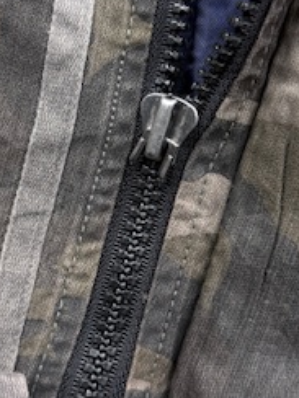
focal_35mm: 63
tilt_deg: -67.0
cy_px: 175
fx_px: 726
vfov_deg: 30.7
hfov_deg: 23.3
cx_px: 126
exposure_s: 1/100
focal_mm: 6.76
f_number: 1.78
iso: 200
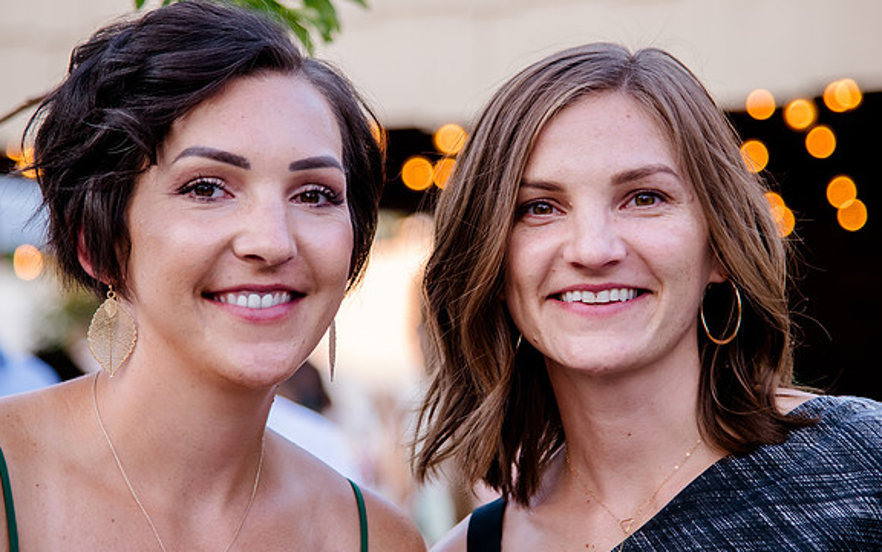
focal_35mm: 129
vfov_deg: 10.2
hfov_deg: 16.2
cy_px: 271
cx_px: 446
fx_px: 3101
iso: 640
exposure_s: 1/250
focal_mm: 105
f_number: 4
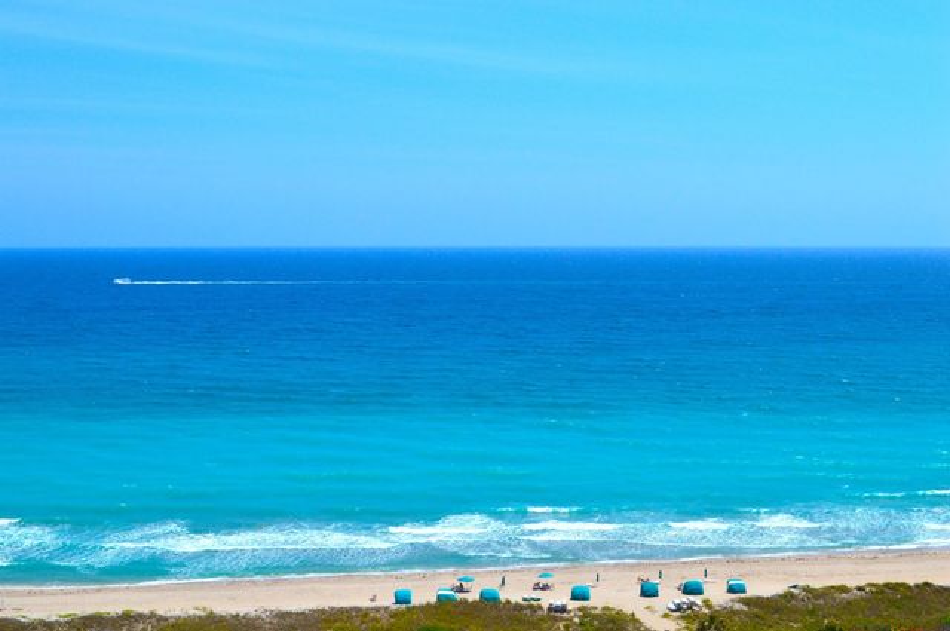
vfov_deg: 28.0
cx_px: 475
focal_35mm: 48
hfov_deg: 41.2
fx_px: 1265
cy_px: 316
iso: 220
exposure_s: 1/500
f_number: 11
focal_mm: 32
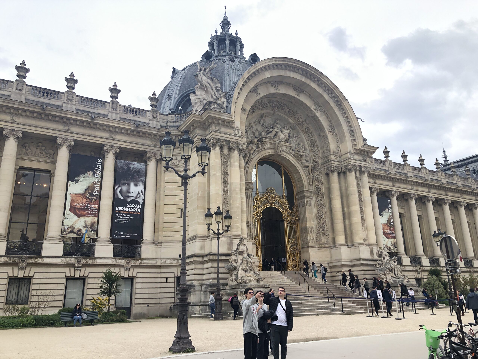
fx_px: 387
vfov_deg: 49.7
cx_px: 239
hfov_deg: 63.4
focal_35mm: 28
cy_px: 180
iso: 20
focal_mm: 3.99
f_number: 1.8
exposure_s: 1/906
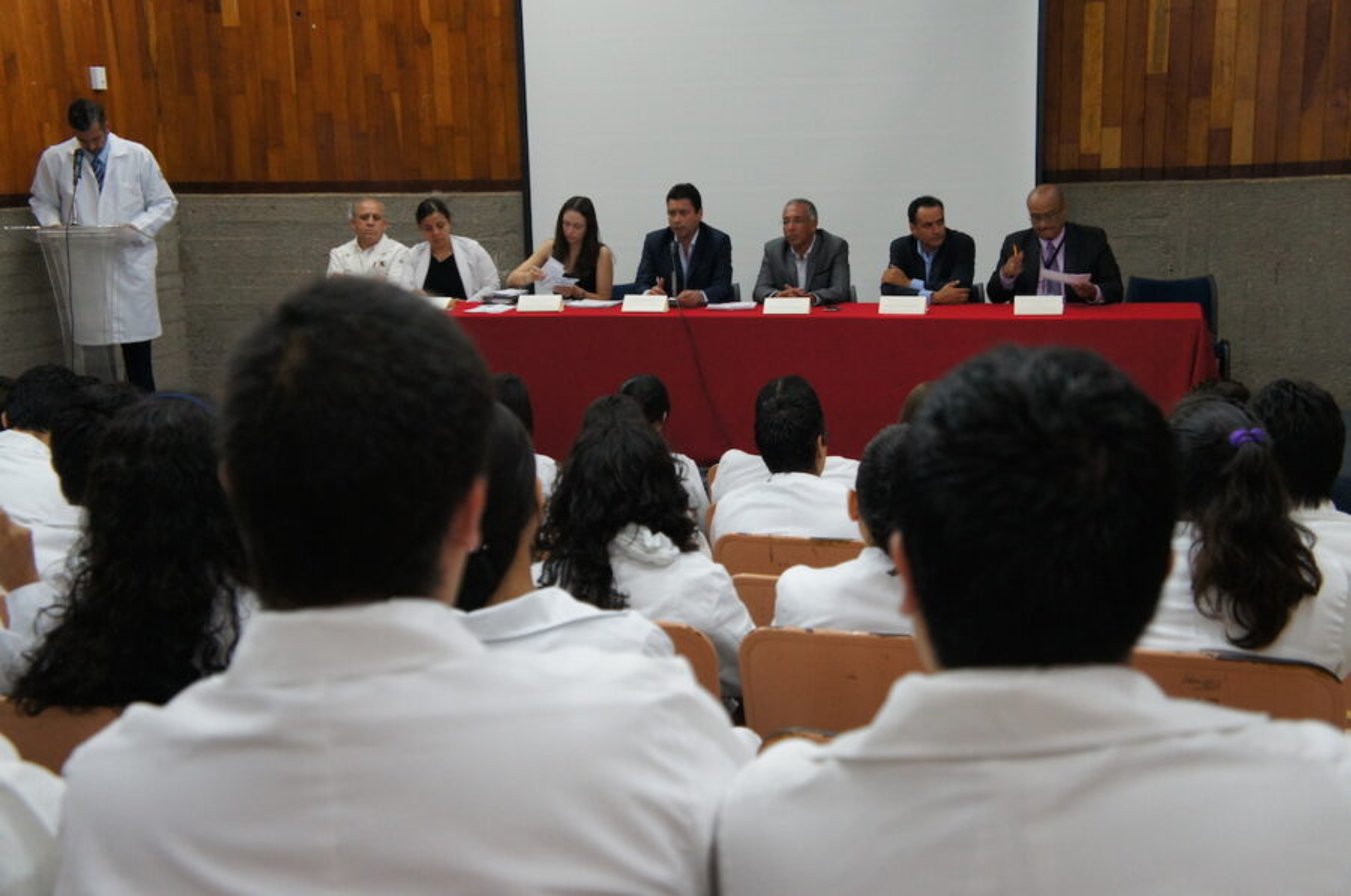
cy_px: 448
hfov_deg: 41.2
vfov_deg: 28.0
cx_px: 676
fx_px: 1798
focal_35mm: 48
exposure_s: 1/40
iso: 1600
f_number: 4.5
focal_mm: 32
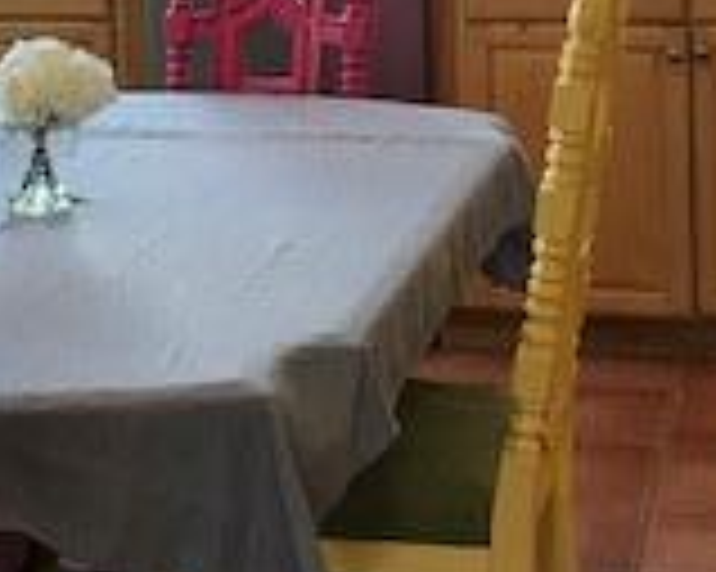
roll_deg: +1.2
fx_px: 2330
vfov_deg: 13.6
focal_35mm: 110
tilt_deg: -5.2
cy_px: -90
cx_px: 347
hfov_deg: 17.5
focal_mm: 3.99
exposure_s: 1/30
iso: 25
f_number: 1.8
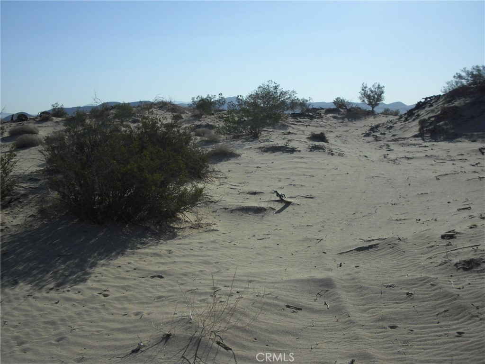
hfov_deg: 49.0
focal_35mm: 38
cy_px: 182
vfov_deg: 37.7
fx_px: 532
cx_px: 242
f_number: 8
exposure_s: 1/500
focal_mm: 6.2
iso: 100
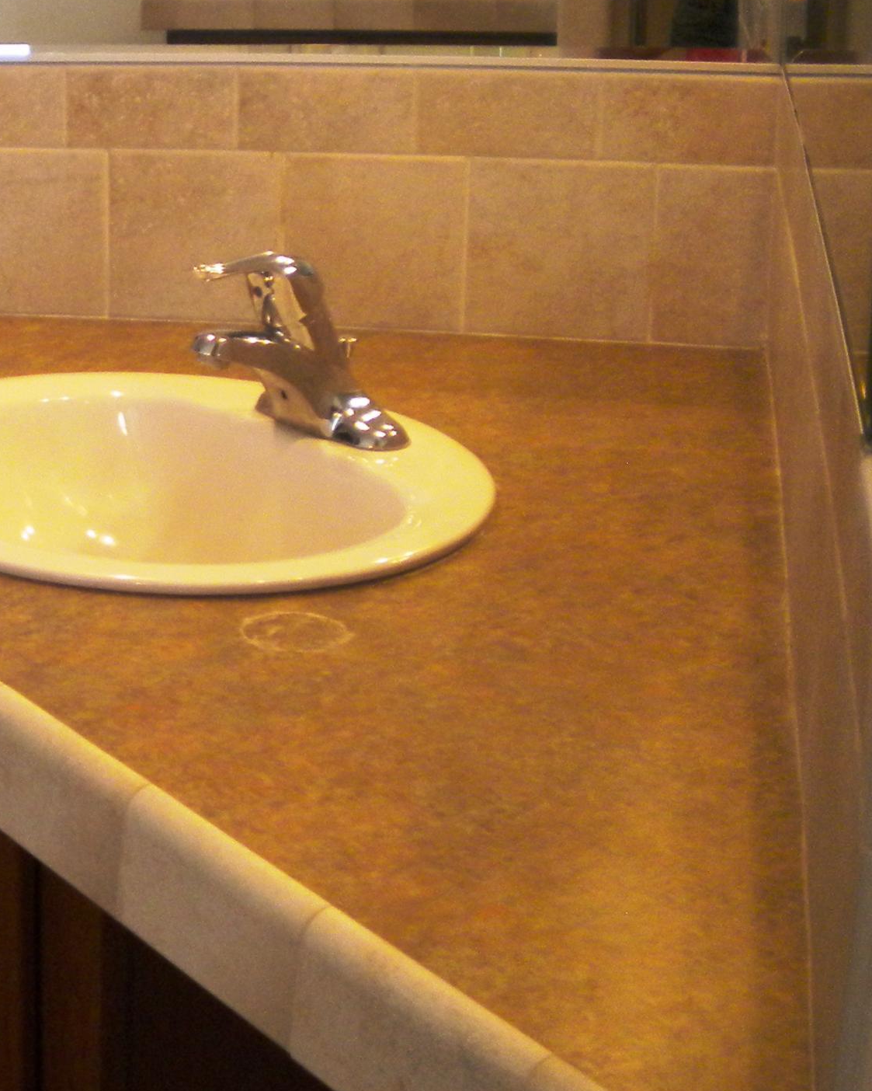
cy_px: 390
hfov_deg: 19.3
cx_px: -274
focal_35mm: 73
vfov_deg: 26.0
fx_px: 2355
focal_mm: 6.3
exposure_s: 1/64.2
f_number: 3.1
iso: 272
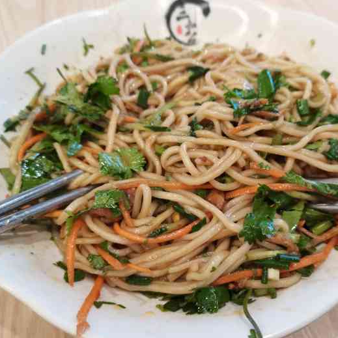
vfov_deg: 52.5
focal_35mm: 31
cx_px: 201
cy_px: 170
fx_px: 342
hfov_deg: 52.2
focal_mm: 5.58
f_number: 1.8
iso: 320
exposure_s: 1/50
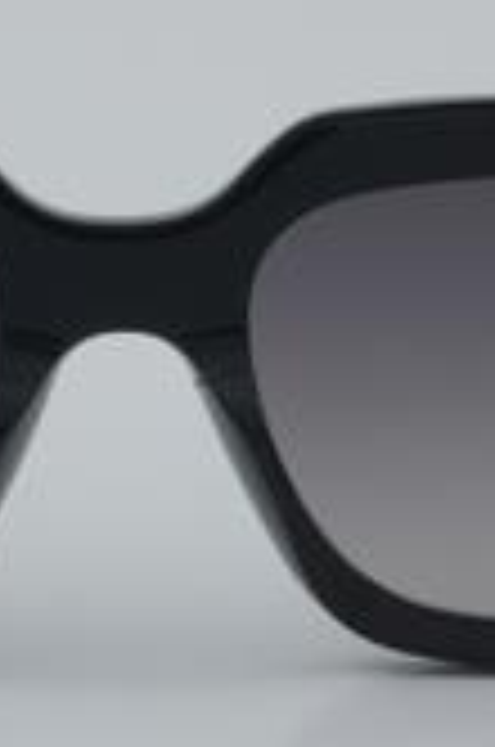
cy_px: 342
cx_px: 122
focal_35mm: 199
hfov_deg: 6.9
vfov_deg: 10.3
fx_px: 4126
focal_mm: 55
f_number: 32
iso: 100
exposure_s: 1/4
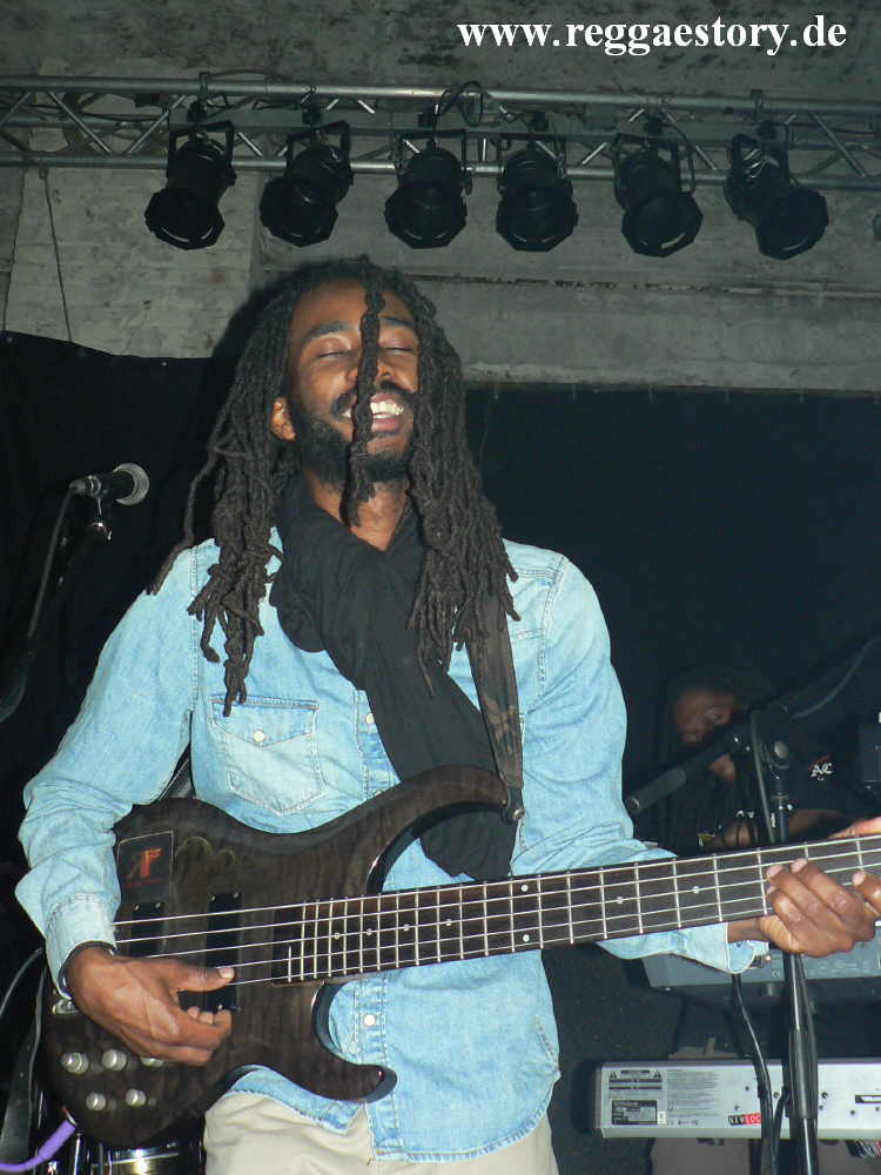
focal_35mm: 39
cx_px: 440
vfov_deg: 47.9
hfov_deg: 36.8
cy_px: 588
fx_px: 1323
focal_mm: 6.7
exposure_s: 1/60
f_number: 2.8
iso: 200
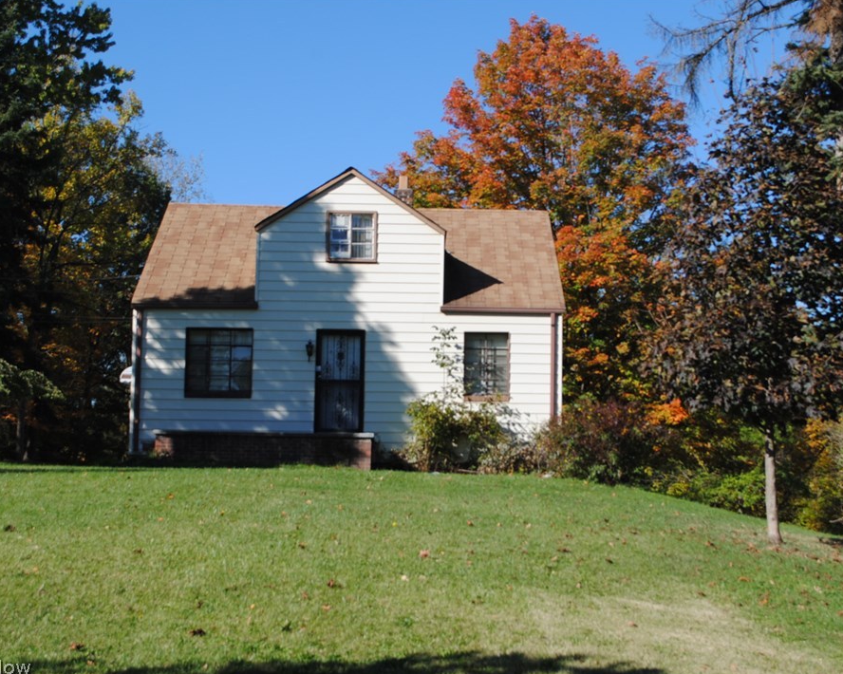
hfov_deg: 34.1
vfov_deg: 27.6
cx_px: 450
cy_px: 339
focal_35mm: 55
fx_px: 1372
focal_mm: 32
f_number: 8
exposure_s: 1/250
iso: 100
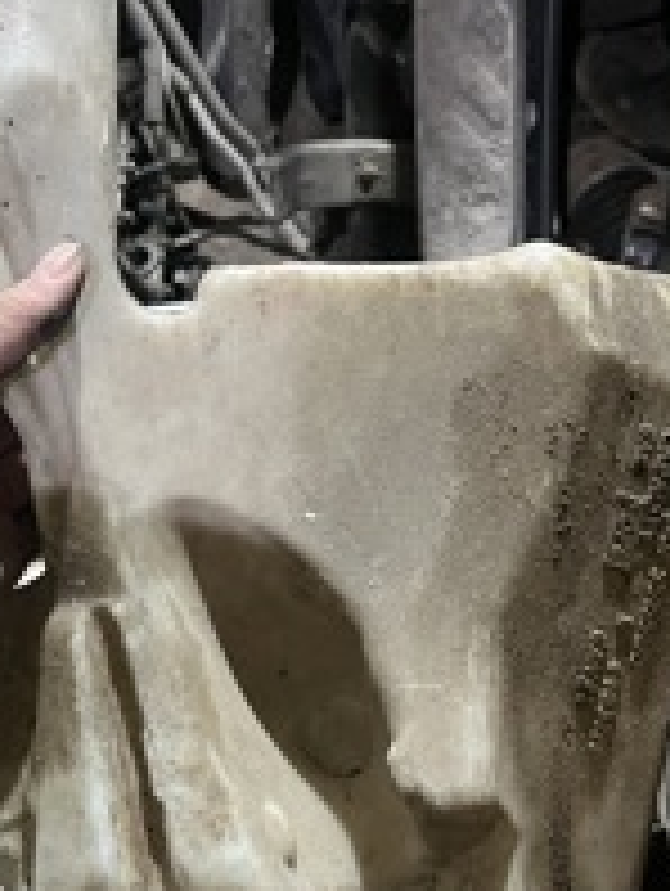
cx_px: 450
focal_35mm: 63
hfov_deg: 23.2
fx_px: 1622
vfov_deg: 30.4
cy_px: 598
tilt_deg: -54.1
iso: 500
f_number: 1.6
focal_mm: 5.1
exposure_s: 1/25
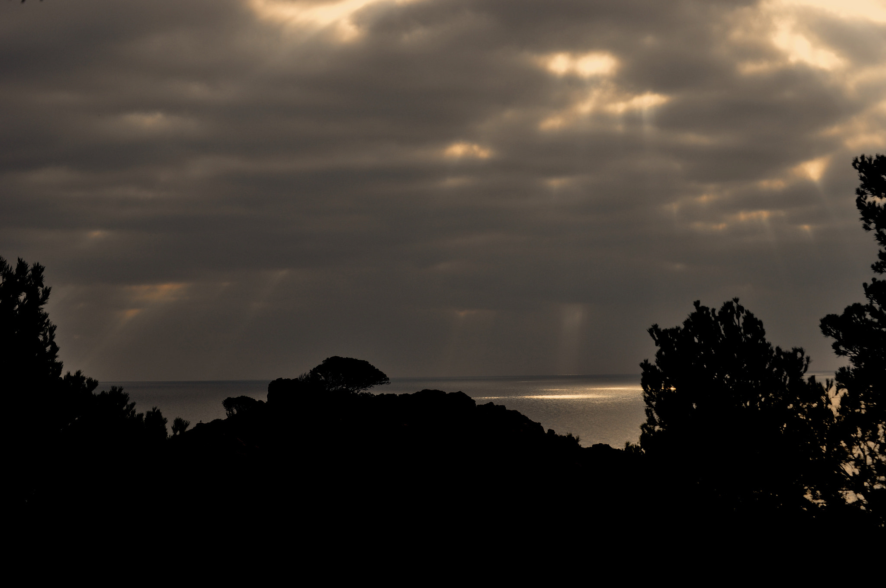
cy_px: 294
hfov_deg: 24.6
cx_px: 443
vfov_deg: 16.5
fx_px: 2028
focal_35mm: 82
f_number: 10
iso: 200
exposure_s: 1/400
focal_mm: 55
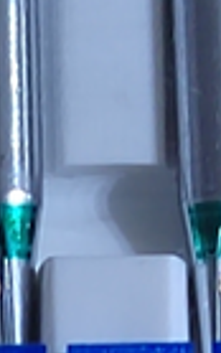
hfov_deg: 3.7
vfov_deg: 5.9
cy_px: 507
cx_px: -179
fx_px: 3379
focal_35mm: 351
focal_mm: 5.52
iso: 2803
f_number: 1.9
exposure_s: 1/50
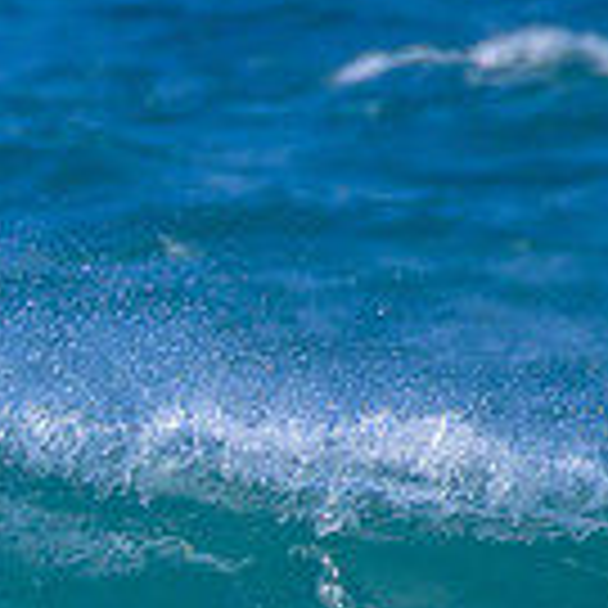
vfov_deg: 0.5
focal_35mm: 3651
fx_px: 72551
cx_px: -608
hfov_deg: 0.5
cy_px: 588
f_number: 11
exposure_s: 1/2500
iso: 1250
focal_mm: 1000
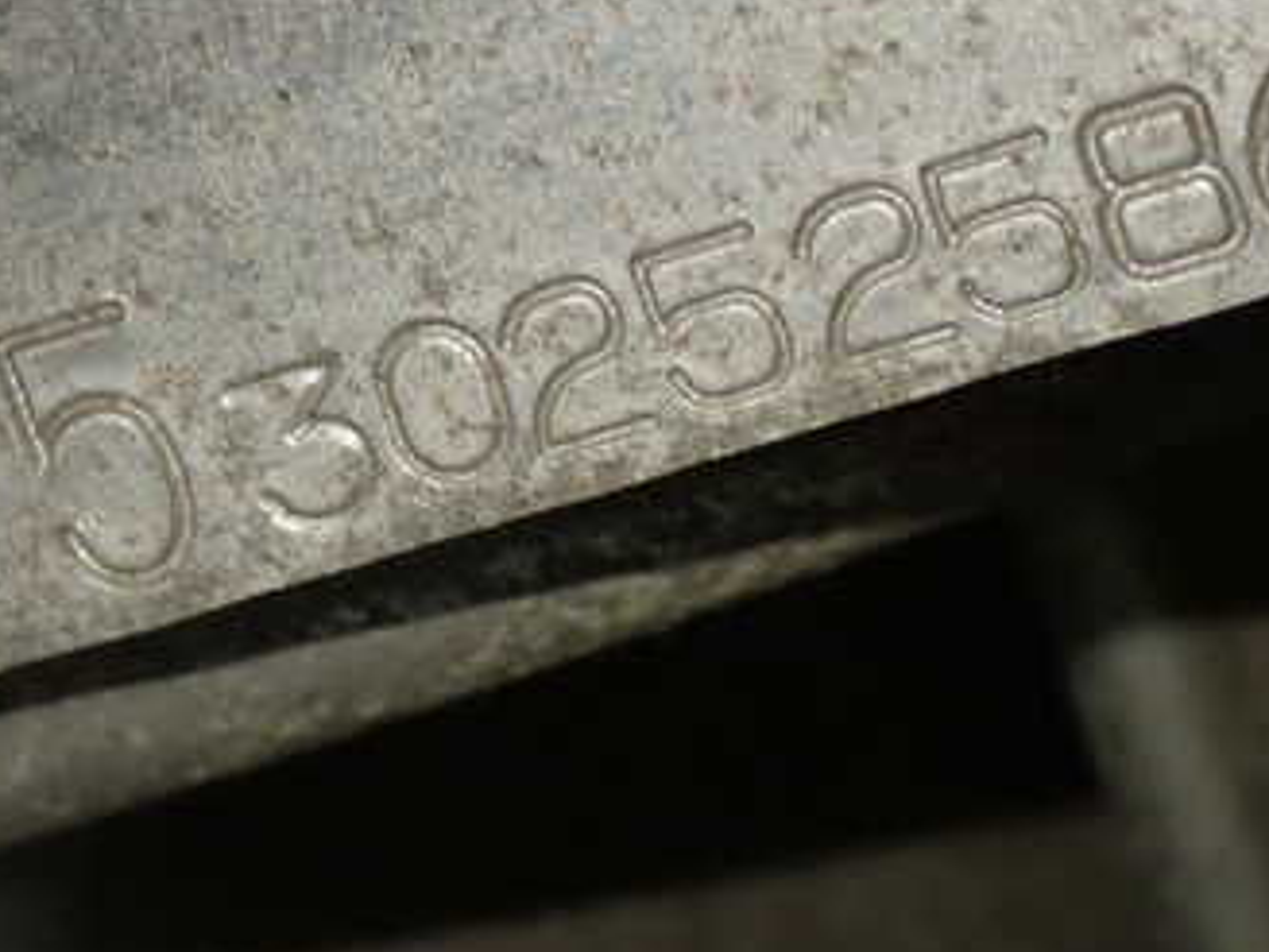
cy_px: 356
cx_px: 553
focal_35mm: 130
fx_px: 4766
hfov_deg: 15.2
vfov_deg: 11.4
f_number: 3.9
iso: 500
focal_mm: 12.73
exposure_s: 1/60
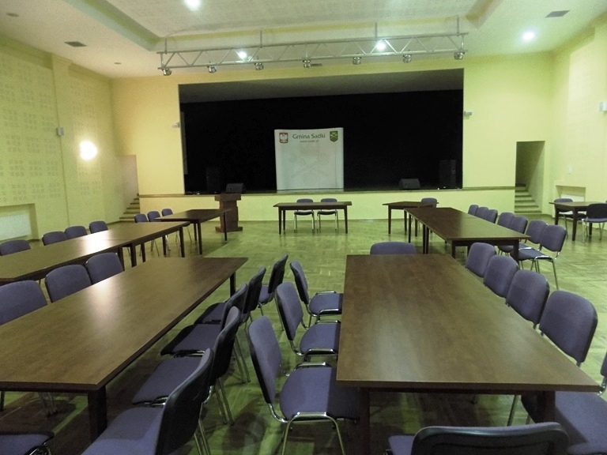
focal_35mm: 23
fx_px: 403
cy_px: 228
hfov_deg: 73.9
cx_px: 304
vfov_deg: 58.9
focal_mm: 4
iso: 400
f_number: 3.1
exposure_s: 1/13
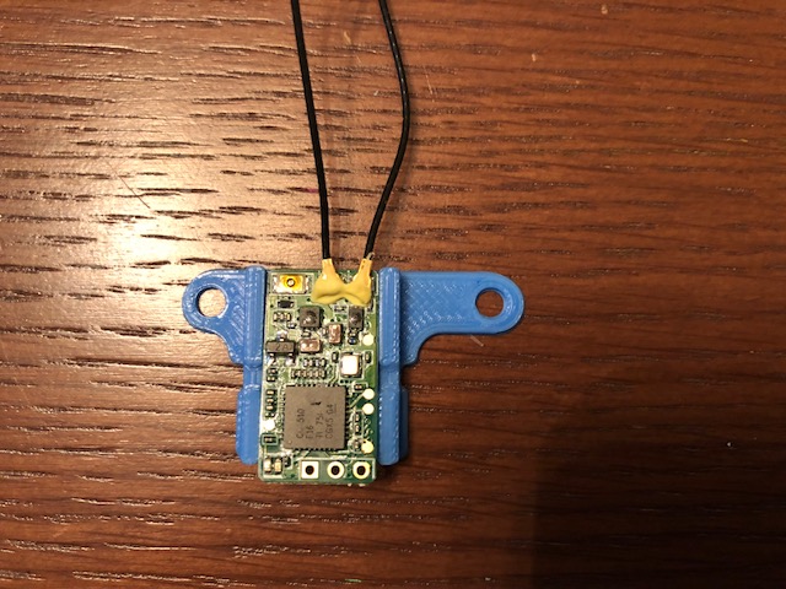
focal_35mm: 28
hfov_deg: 63.4
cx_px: 393
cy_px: 294
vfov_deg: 49.7
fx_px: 636
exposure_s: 1/10
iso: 100
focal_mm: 3.99
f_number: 1.8
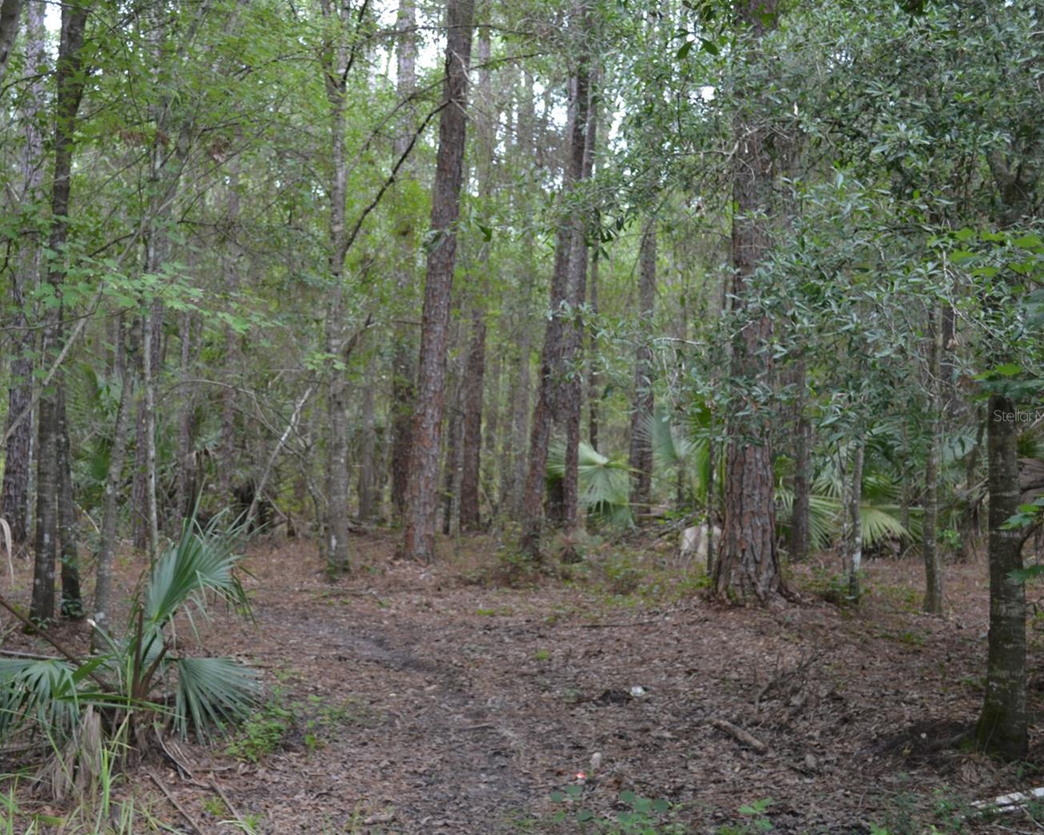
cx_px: 423
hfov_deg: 41.0
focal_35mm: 45
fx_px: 1391
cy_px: 415
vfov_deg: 33.4
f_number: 4.2
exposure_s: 1/60
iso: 400
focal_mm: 26
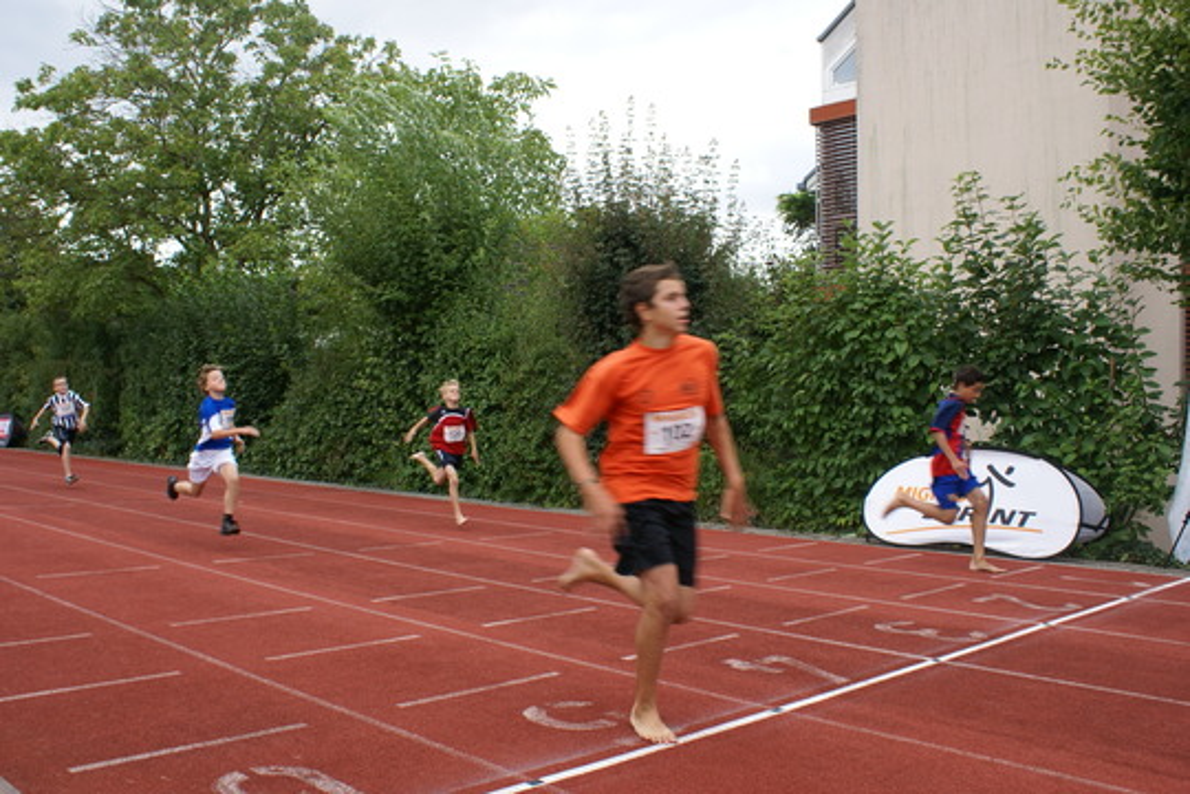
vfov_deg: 40.0
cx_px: 595
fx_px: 1091
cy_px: 397
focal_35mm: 33
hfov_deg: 57.2
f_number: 5.6
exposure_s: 1/200
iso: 100
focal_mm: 22
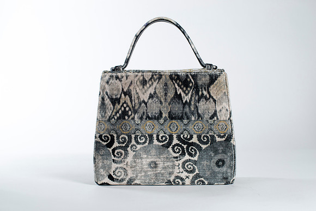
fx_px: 439
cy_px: 106
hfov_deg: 39.6
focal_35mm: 50
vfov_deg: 27.0
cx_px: 158
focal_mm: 50
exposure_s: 1/200
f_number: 7.1
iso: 200
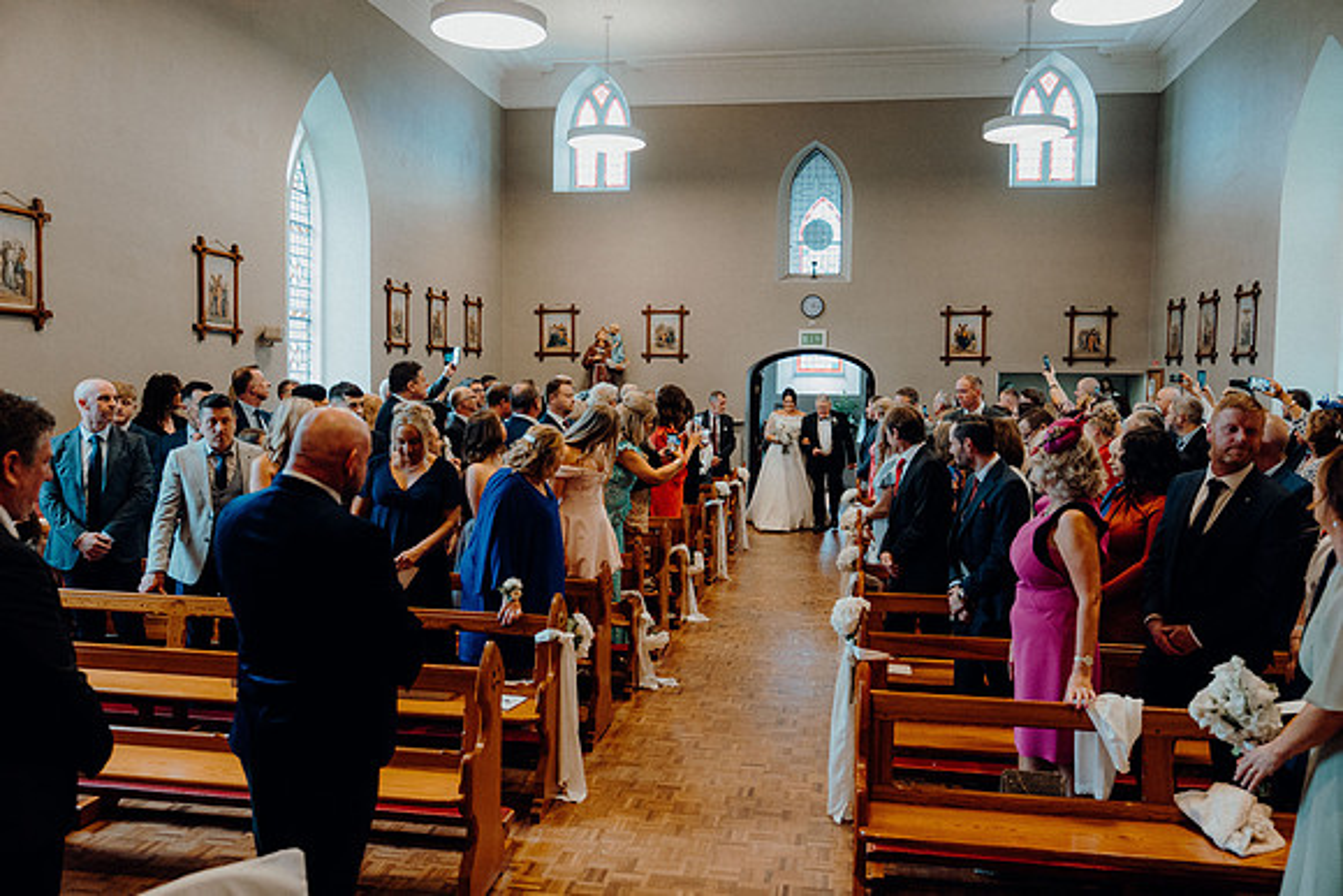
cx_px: 672
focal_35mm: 30
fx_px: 1119
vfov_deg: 43.6
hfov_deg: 61.9
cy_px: 448
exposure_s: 1/160
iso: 2000
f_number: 3.2
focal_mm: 30
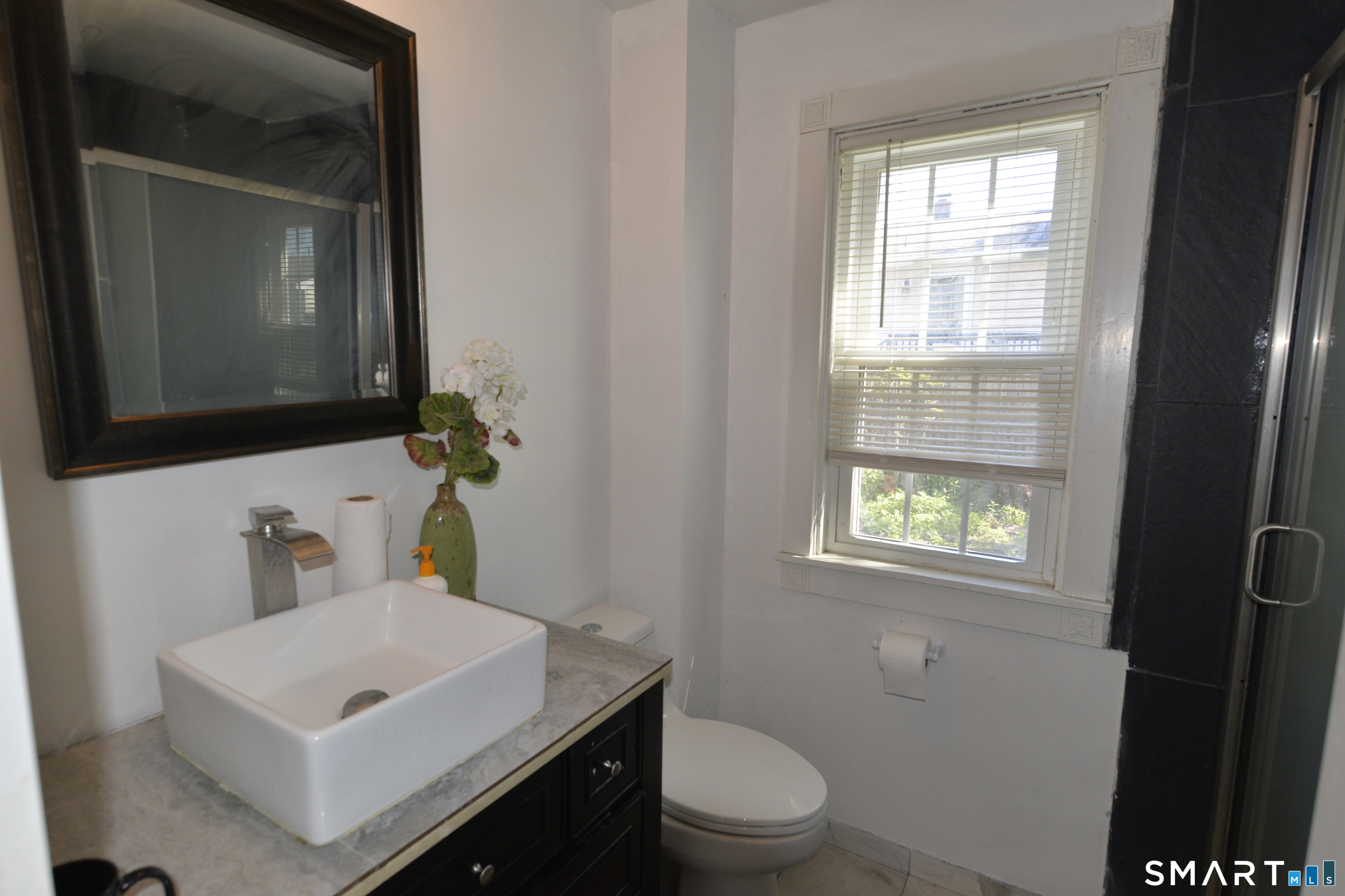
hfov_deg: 90.0
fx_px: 672
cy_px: 448
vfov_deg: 67.4
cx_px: 672
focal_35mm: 18
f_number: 8
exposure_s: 1/125
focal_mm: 18
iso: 900
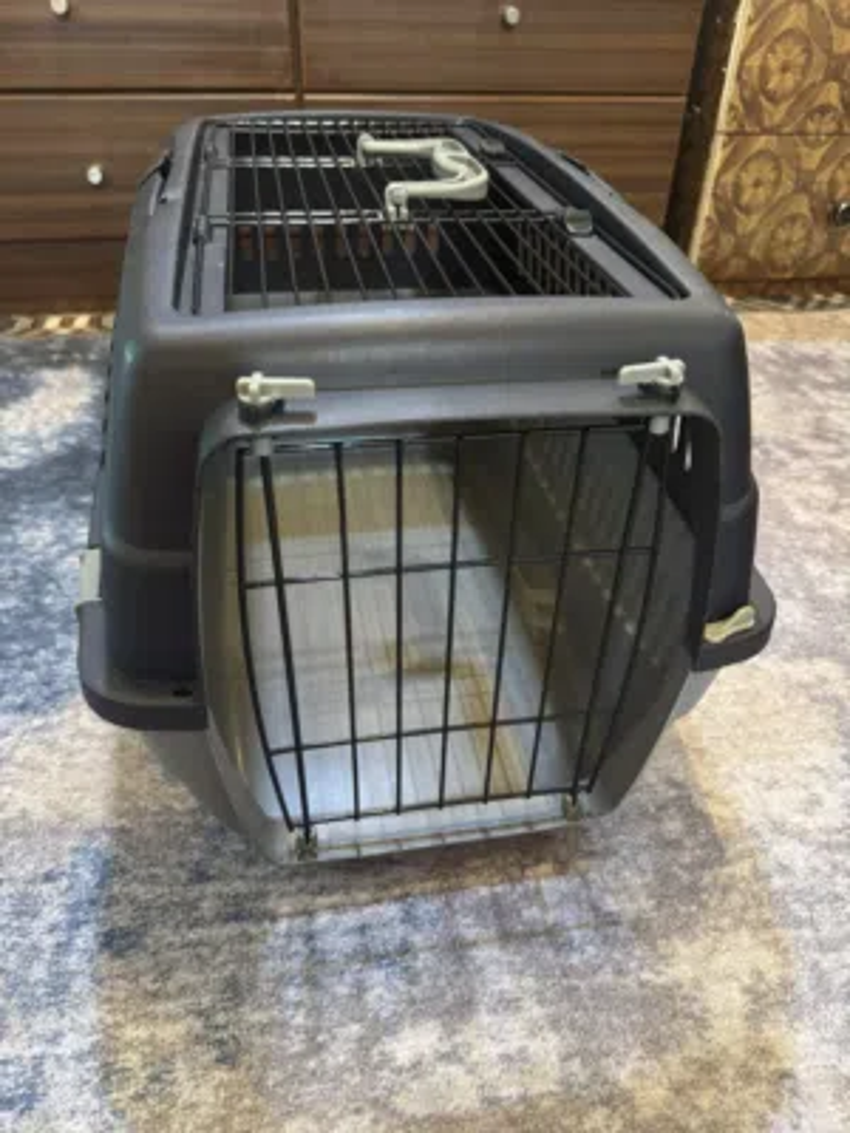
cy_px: 566
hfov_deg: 56.8
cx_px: 425
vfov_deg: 71.6
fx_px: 786
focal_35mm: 24
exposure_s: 1/33
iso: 800
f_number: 1.78
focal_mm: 6.76
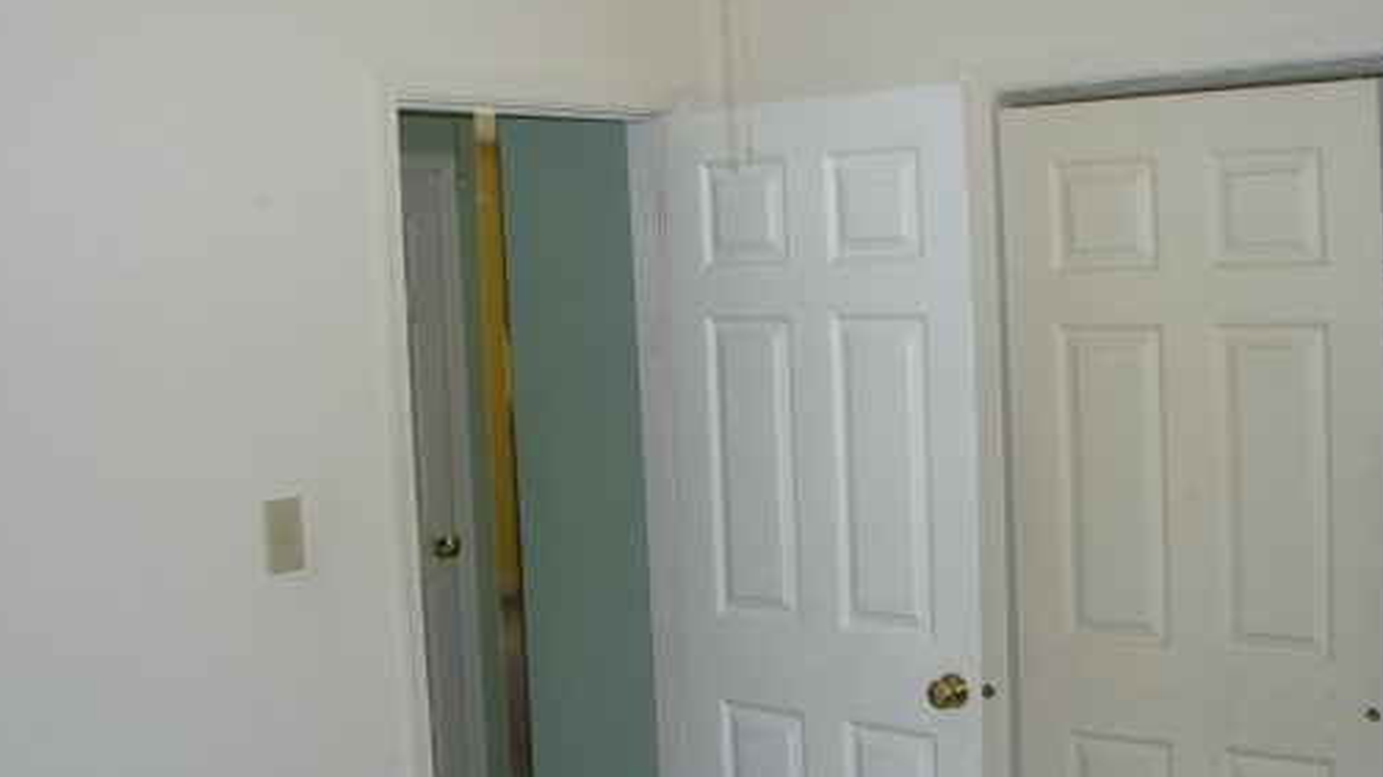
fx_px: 1943
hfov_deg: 39.1
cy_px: 412
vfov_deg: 22.6
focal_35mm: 53
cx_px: 761
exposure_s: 1/60
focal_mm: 6.2
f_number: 2.7
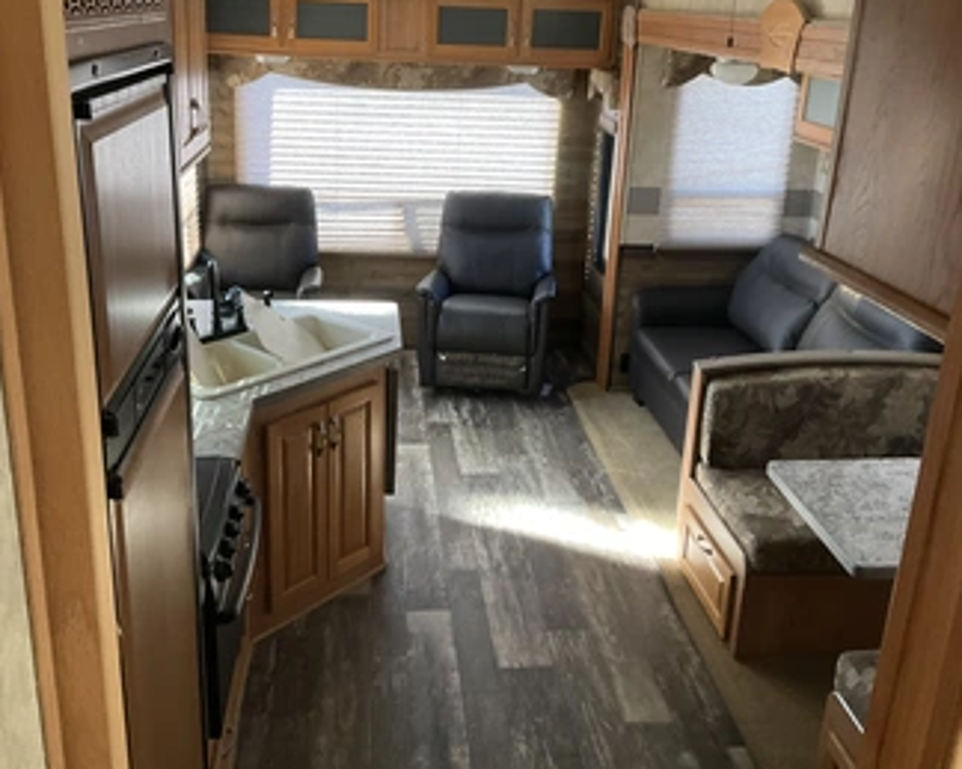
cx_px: 439
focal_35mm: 35
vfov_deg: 42.1
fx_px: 996
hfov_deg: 51.5
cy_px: 336
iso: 125
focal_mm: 3
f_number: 1.8
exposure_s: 1/60
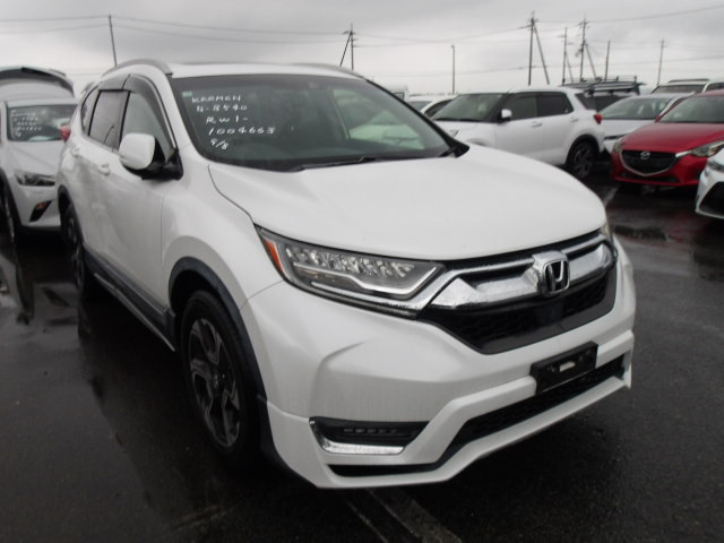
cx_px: 362
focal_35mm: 27
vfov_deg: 51.4
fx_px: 565
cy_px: 272
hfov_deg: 65.3
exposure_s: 1/60
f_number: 10.4
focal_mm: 4.9
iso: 329
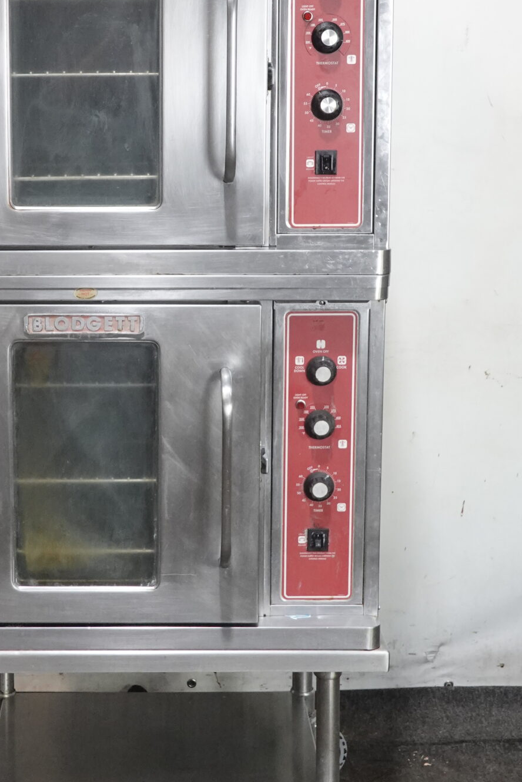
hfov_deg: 18.1
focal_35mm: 75
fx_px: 1630
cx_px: 168
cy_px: 298
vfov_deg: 26.9
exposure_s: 1/40
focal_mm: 14.4
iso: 1000
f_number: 3.5
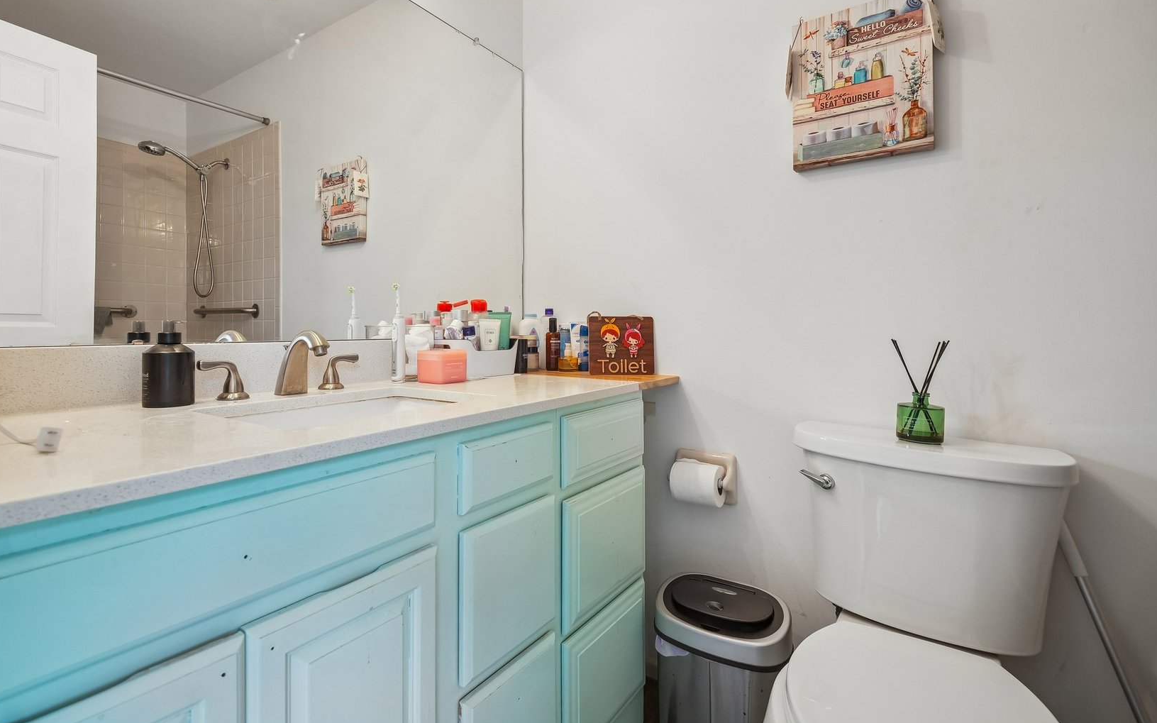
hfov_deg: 68.3
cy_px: 328
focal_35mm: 27
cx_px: 539
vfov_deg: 46.0
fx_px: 851
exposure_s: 1/30
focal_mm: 24
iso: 640
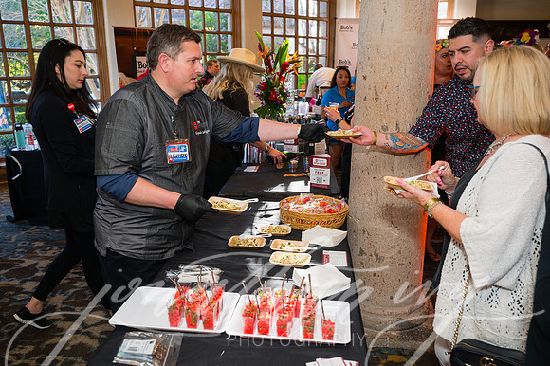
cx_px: 275
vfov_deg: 43.6
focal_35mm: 30
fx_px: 458
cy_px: 183
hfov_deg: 62.0
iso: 640
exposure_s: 1/200
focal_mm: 30
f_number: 4.5
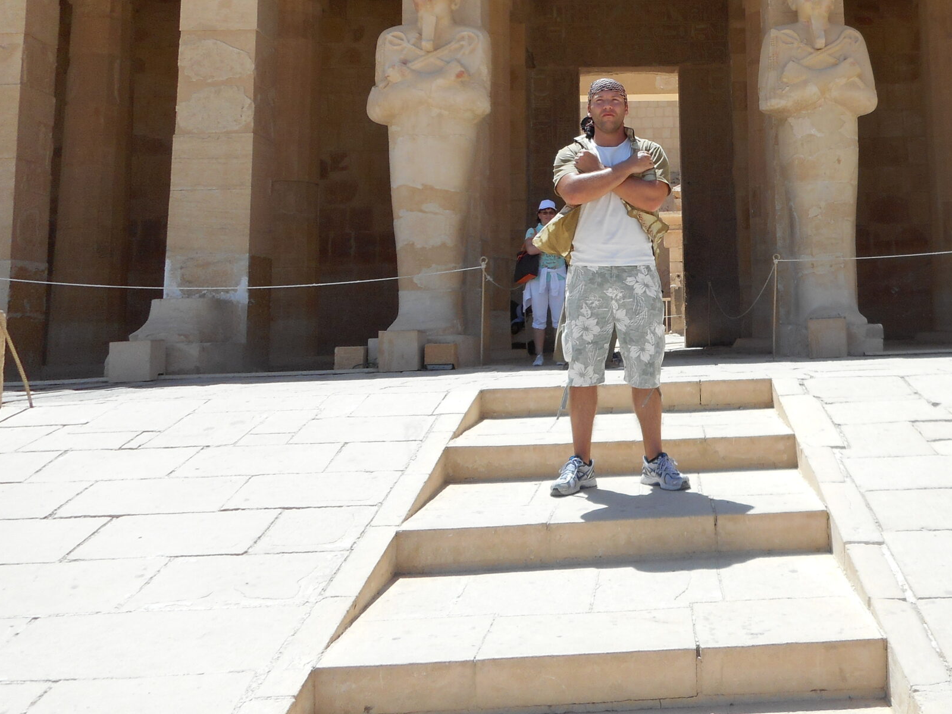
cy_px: 152
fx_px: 1100
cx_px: 730
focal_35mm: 40
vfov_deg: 34.9
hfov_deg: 45.0
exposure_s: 1/640
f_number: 3.7
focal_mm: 4.5
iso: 80
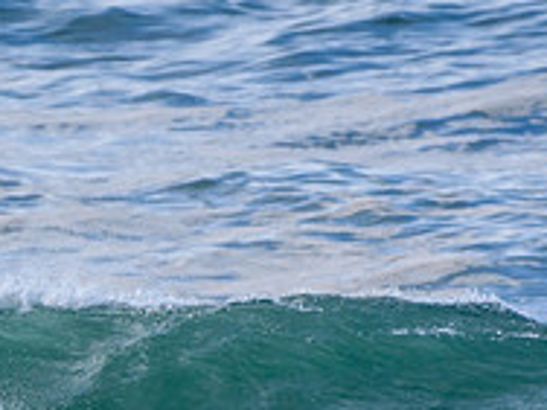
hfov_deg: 0.9
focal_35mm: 2223
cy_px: 507
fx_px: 35128
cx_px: -9
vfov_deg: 0.7
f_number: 5.6
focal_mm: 500
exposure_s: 1/2000
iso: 500
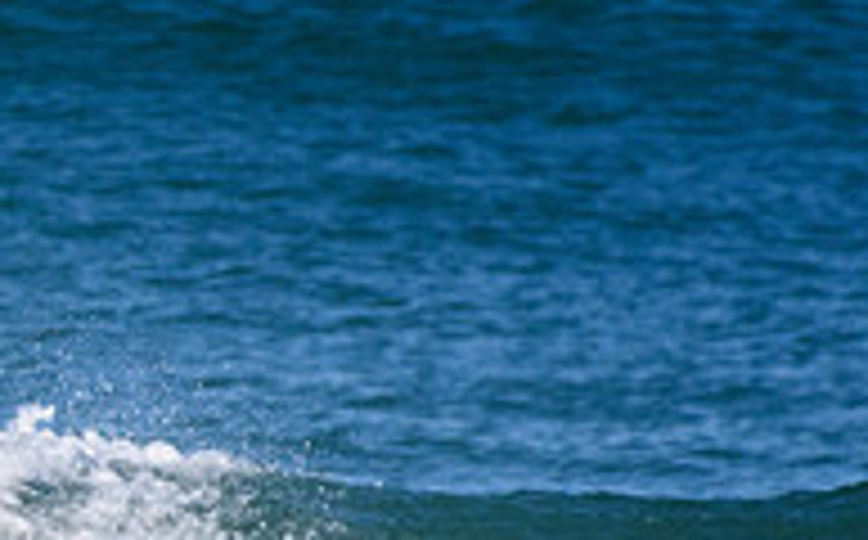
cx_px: -364
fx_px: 54400
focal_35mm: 2303
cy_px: 839
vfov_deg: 0.6
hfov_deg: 0.9
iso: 640
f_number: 5.6
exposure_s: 1/4000
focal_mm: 500
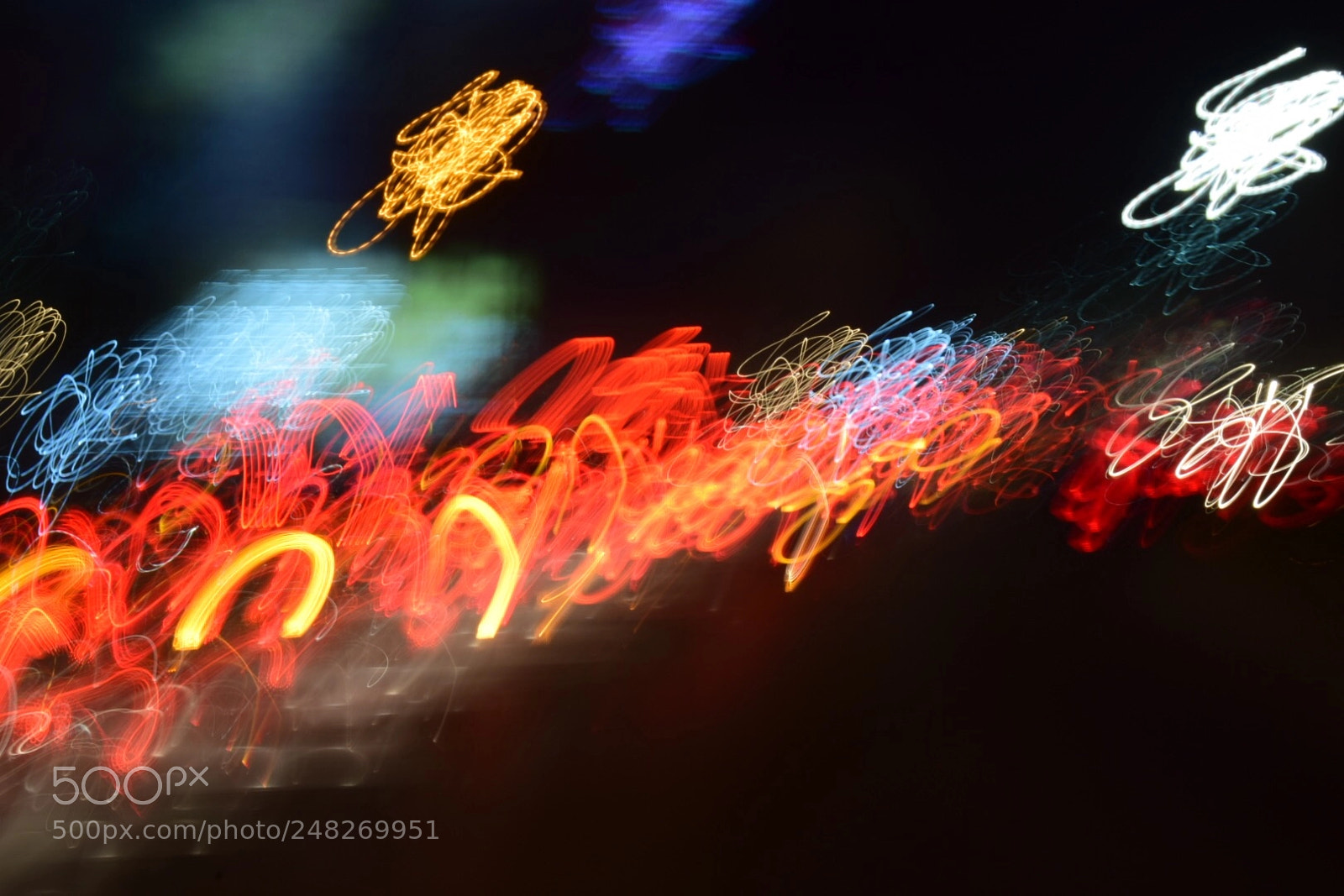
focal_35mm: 82
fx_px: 3080
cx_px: 672
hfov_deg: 24.6
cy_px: 448
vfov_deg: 16.6
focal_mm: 55
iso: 100
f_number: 32
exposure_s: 6
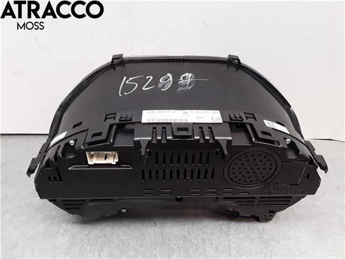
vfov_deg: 49.7
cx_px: 172
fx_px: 279
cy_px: 130
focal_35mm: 28
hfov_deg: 63.4
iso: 100
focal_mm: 2.91
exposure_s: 1/100
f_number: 1.9
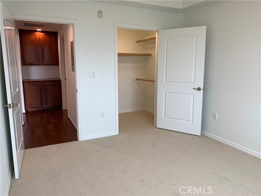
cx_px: 130
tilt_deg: -10.4
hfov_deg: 67.3
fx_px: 196
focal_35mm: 26
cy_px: 98
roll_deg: -2.3
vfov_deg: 53.1
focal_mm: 4.25
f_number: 1.8
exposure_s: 1/120
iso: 50
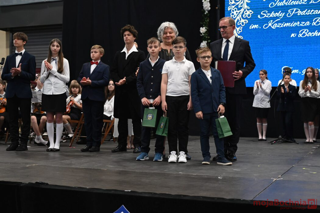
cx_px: 160
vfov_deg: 26.5
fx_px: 453
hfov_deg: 38.9
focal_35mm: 51
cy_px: 106
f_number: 4
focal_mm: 51
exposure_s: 1/250
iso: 2500
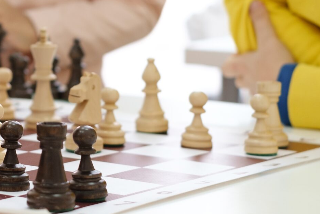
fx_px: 1289
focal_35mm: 145
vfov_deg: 9.4
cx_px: 10
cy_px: -11
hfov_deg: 14.0
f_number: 2.8
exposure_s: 1/200
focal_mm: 35
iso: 800
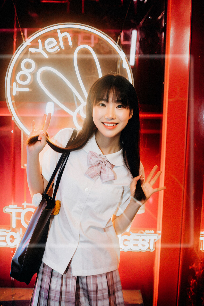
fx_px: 425
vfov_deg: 39.6
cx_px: 102
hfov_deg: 27.0
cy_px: 153
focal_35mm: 50
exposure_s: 1/60
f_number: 2.2
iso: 500
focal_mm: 50
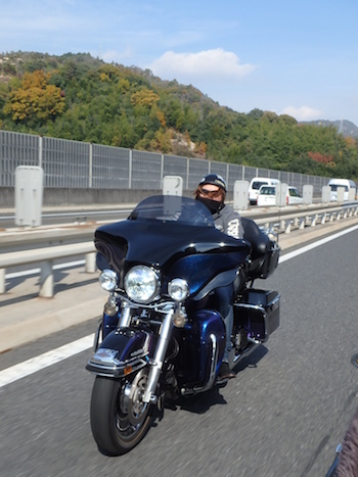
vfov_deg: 44.8
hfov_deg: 34.3
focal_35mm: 42
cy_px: 238
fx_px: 579
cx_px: 179
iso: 125
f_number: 5.2
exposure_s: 1/500
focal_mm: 7.5
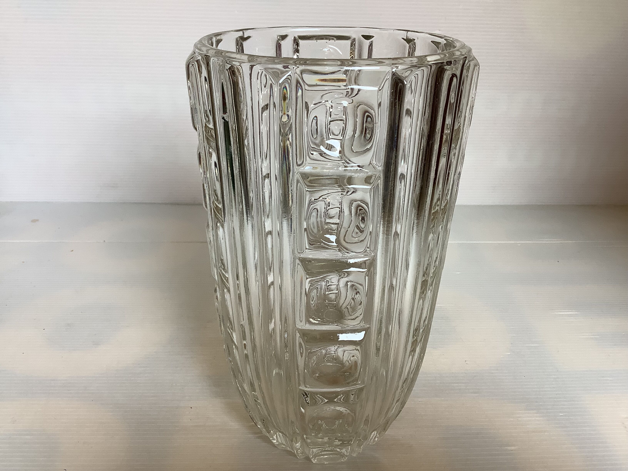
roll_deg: -0.8
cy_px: 236
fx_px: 562
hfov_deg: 58.4
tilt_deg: -24.6
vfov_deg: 45.4
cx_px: 314
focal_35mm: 31
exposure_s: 1/50
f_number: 2.4
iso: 64
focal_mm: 3.3
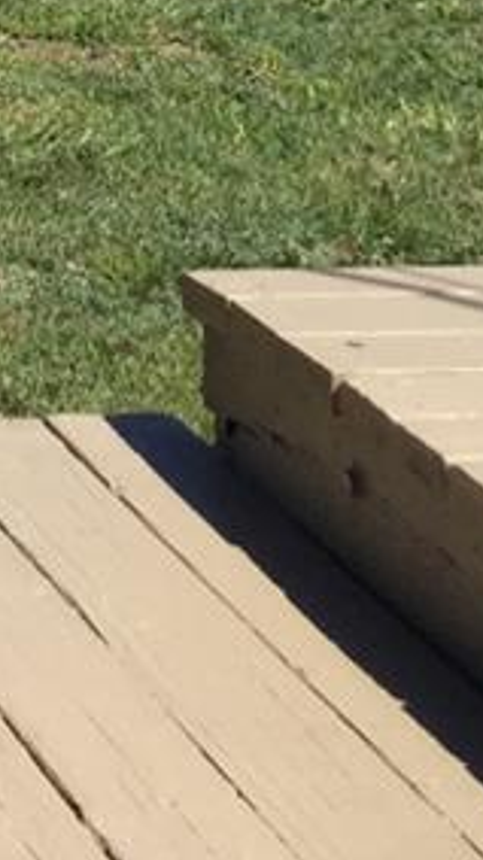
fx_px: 4079
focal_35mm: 179
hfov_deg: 6.6
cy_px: -760
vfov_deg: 11.1
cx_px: -456
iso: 25
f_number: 2.4
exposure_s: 1/1148
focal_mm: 3.3
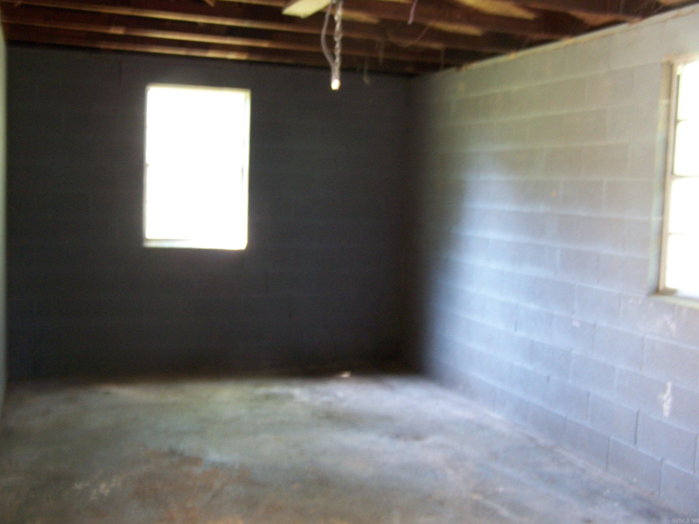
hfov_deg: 49.0
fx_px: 767
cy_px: 262
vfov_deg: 37.7
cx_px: 350
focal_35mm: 38
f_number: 2.8
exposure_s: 1/5
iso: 140
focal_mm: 6.3
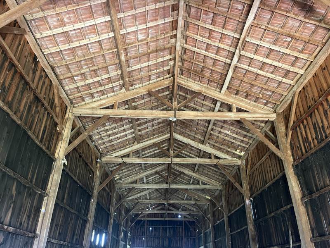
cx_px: 165
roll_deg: -0.5
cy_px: 124
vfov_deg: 53.1
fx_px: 248
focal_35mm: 26
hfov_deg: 67.3
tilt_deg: +30.2
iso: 500
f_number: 1.6
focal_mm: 5.1
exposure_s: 1/45
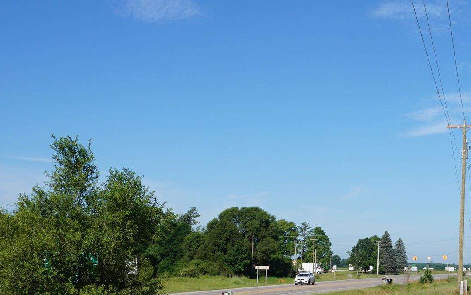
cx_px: 377
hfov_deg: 31.6
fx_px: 809
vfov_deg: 20.0
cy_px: 299
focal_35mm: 63
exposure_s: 1/125
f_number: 14
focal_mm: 16
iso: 100
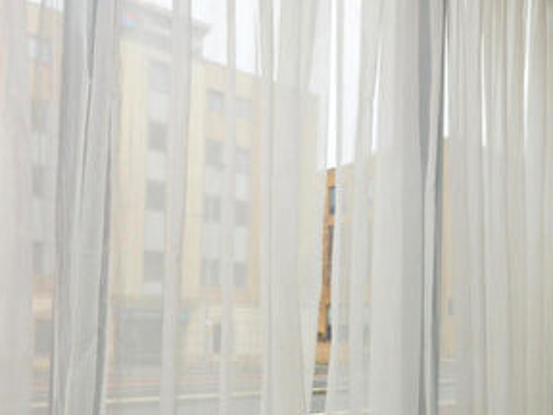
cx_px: 309
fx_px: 559
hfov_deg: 52.5
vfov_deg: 39.8
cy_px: 302
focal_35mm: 35
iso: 400
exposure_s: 1/200
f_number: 5.6
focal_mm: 10
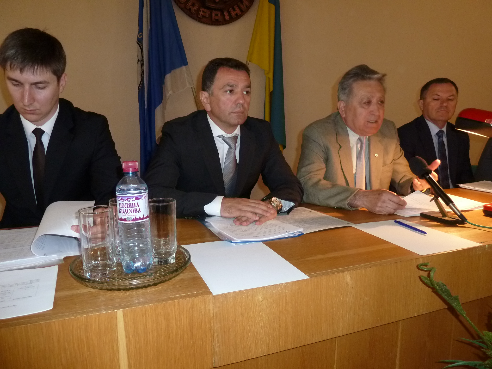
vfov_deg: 54.9
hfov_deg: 69.4
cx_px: 246
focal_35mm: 25
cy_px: 184
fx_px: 355
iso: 320
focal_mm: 4.1
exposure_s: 1/30
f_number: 3.3
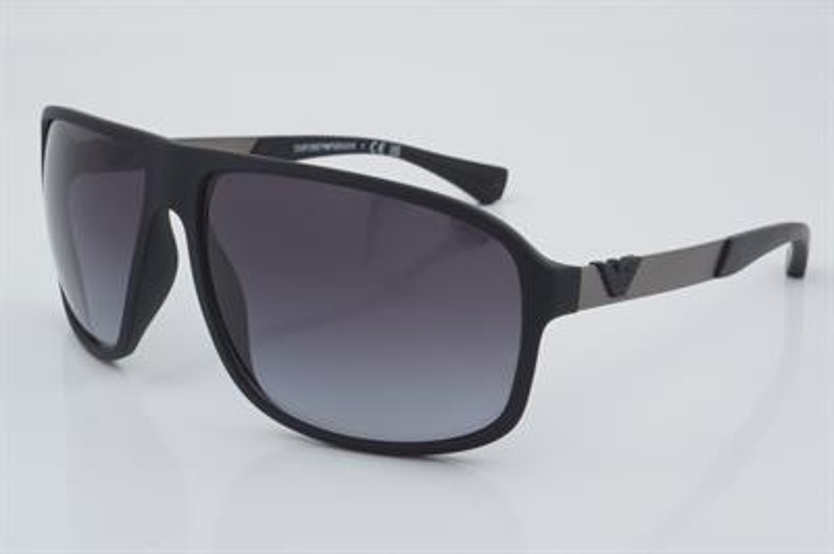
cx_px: 417
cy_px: 277
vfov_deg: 20.1
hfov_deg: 29.9
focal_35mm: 68
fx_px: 1562
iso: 100
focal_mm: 45
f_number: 32
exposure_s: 1/4
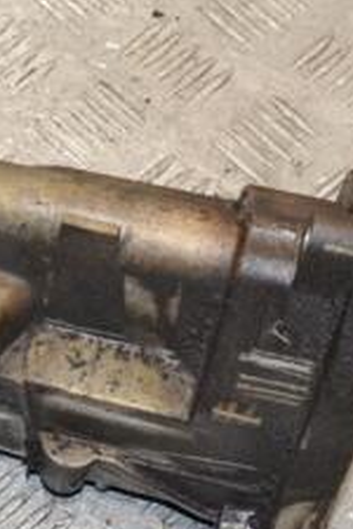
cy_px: 355
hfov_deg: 10.0
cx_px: -54
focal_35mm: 136
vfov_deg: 15.1
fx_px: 2000
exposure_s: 1/200
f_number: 6.3
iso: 800
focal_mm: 34
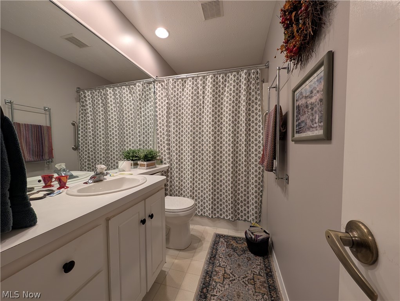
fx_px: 139
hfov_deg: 110.5
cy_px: 150
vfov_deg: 94.6
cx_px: 200
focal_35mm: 12
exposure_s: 1/40
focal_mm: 2.02
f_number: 1.7
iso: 51
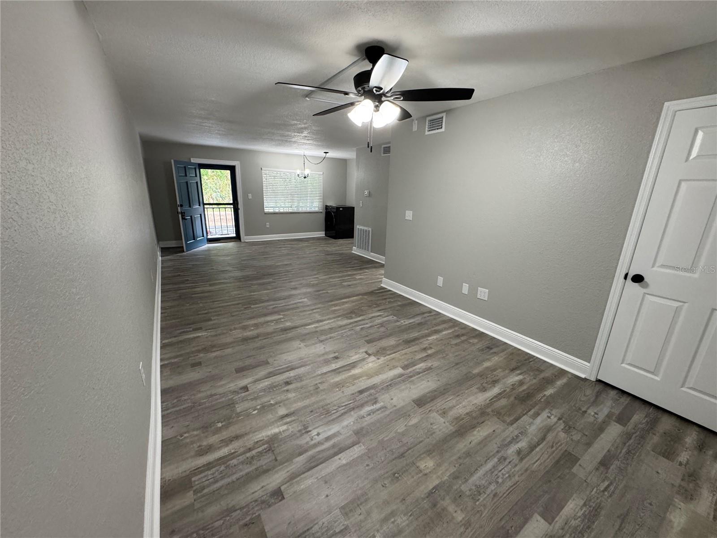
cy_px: 269
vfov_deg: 85.7
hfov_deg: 102.1
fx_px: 290
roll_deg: -2.0
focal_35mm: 14
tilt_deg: -17.0
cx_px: 358
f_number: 2.2
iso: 250
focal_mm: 2.22
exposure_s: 1/120
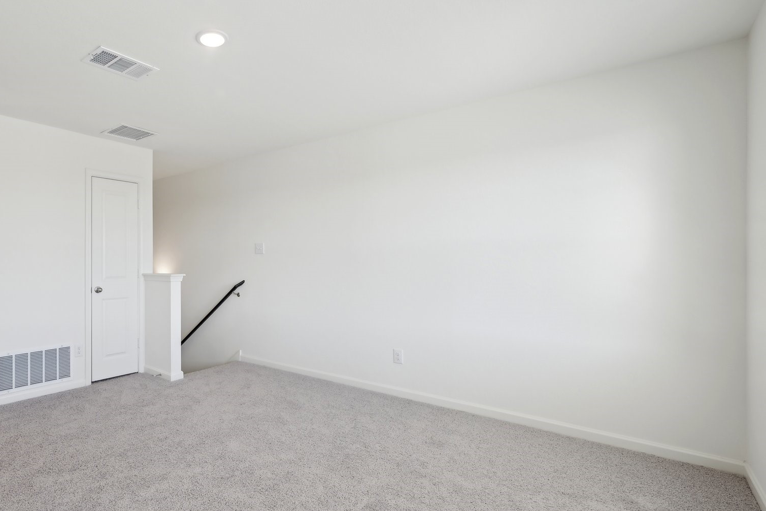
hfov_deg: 83.6
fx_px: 404
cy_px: 256
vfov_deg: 64.6
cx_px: 248
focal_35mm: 19
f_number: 8
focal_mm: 14
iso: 160
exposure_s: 1/25
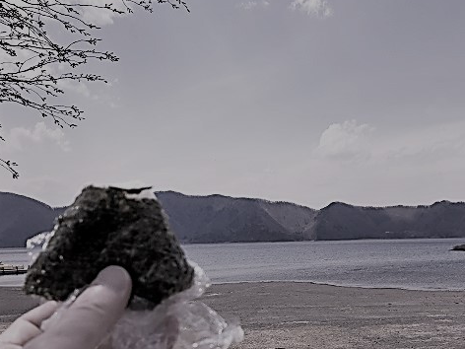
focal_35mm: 38
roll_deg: +1.7
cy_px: 224
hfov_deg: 48.2
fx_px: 510
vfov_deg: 37.4
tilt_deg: +0.5
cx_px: 310
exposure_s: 1/3205
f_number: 1.8
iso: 25
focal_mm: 4
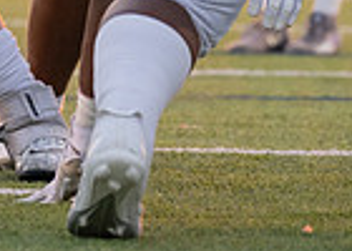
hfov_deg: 2.6
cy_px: -250
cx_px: -231
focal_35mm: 780
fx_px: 7798
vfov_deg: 1.8
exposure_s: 1/640
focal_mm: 118
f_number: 2.8
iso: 800
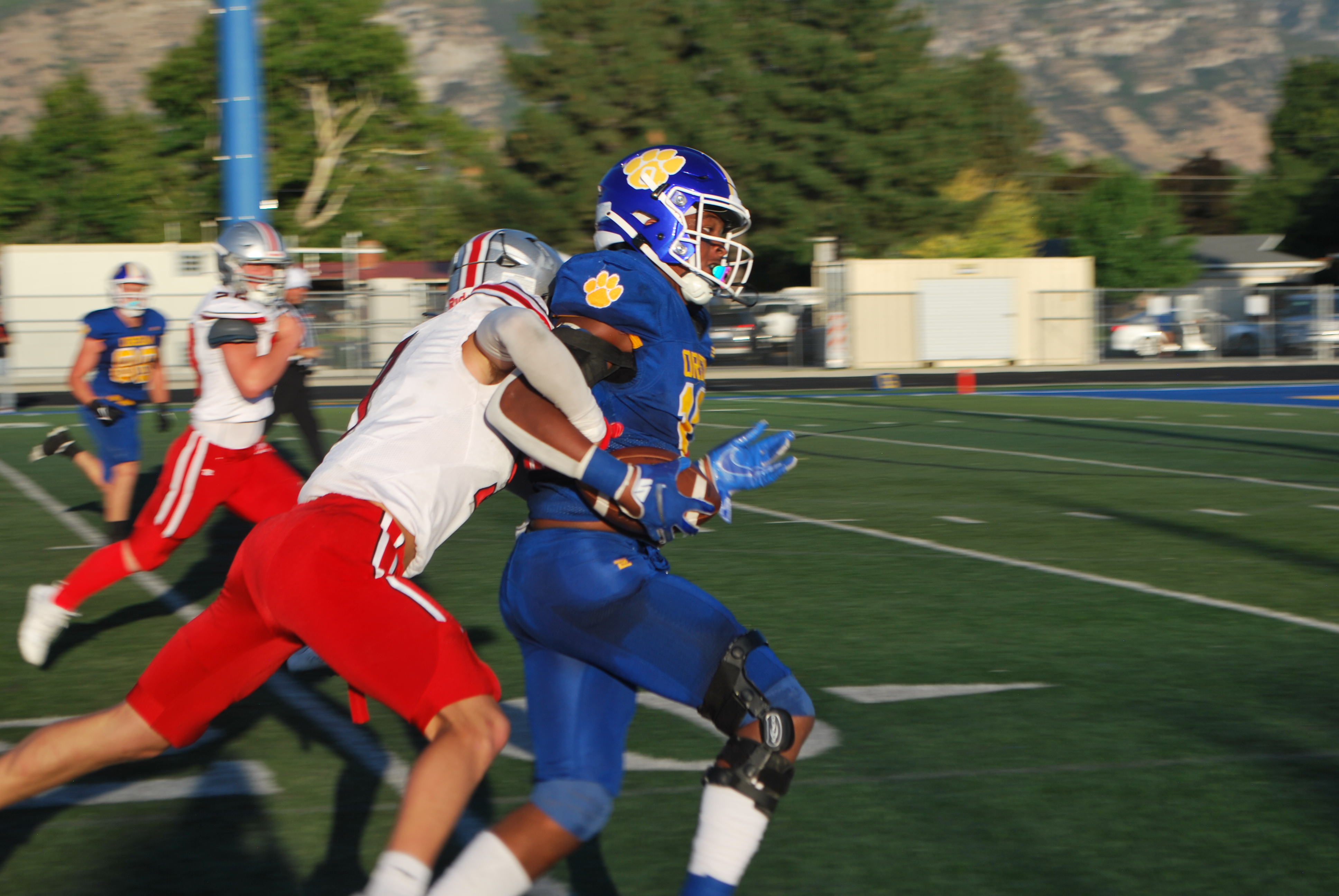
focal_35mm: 82
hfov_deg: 24.6
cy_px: 448
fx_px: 3072
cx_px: 670
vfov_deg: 16.6
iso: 100
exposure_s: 1/250
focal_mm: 55
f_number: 8
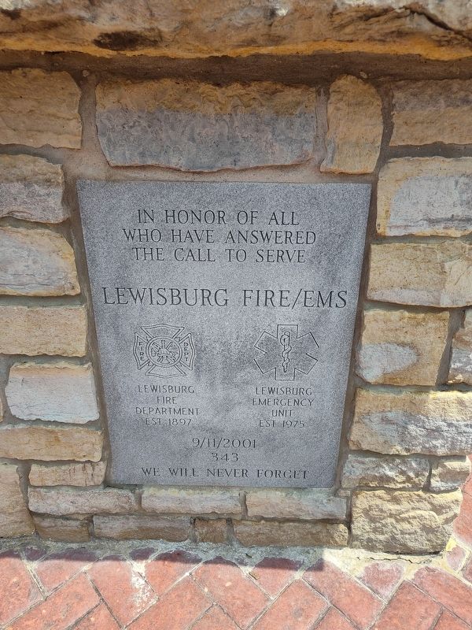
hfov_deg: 58.9
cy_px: 315
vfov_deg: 73.9
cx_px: 236
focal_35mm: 23
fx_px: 418
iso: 100
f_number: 1.8
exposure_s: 1/835
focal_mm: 5.56
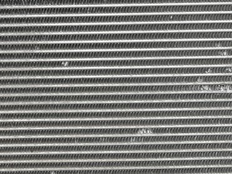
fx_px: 677
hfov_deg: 18.9
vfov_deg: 14.3
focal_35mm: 101
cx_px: 0
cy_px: -12
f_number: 1.7
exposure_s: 1/50
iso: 69
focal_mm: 3.93
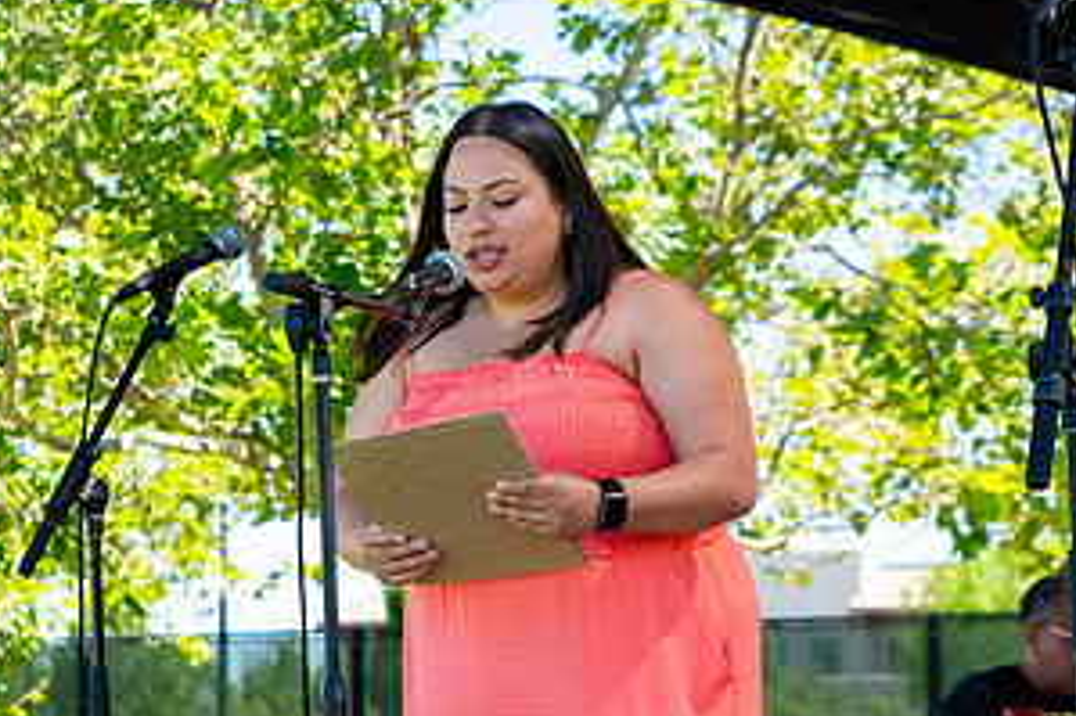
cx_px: 187
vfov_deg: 10.1
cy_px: 441
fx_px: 4062
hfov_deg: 15.0
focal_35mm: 136
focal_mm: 70
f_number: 5.6
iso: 320
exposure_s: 1/640
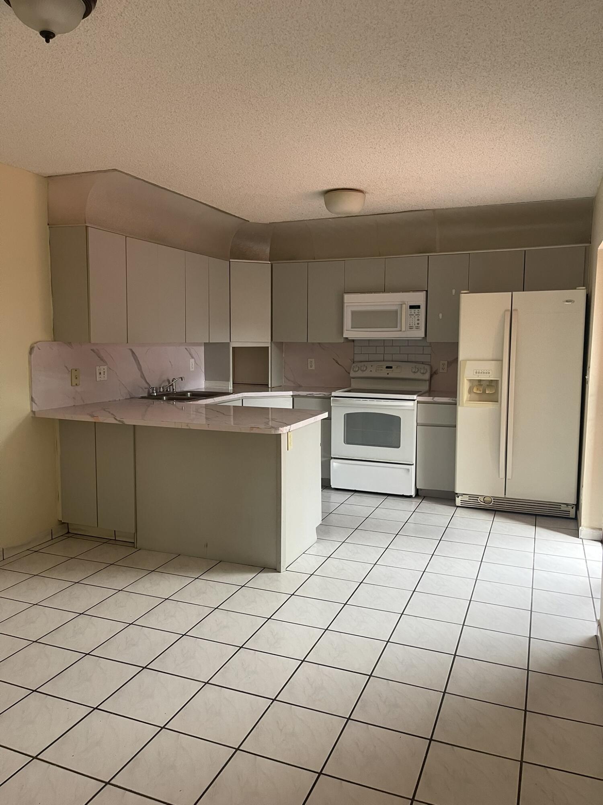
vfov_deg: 69.4
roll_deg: +0.0
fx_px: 581
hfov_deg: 54.9
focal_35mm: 25
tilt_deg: -6.7
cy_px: 402
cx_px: 302
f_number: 1.6
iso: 125
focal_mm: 5.1
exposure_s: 1/81
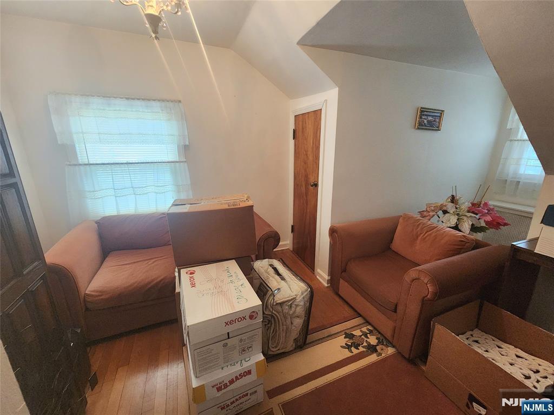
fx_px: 208
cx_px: 277
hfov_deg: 106.2
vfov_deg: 89.9
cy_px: 208
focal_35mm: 13
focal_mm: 2.2
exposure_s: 1/60.2
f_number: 2.2
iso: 320
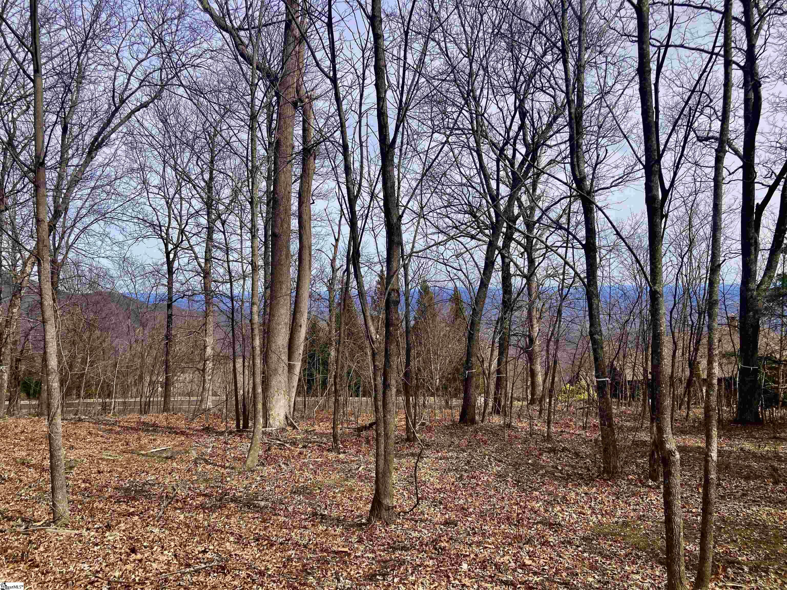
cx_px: 394
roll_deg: +0.7
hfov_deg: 63.4
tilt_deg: -0.6
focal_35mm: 28
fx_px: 637
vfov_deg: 49.7
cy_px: 295
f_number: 1.8
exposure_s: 1/1715
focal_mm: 3.99
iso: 20
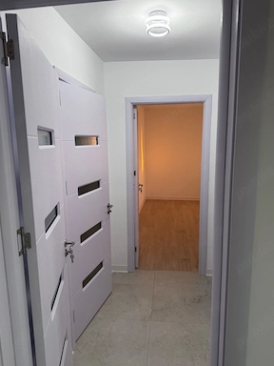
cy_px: 187
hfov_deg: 54.9
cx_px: 137
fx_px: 264
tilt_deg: -9.7
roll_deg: +1.1
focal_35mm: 25
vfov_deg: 69.4
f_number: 1.78
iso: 200
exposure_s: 1/76
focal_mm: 6.76
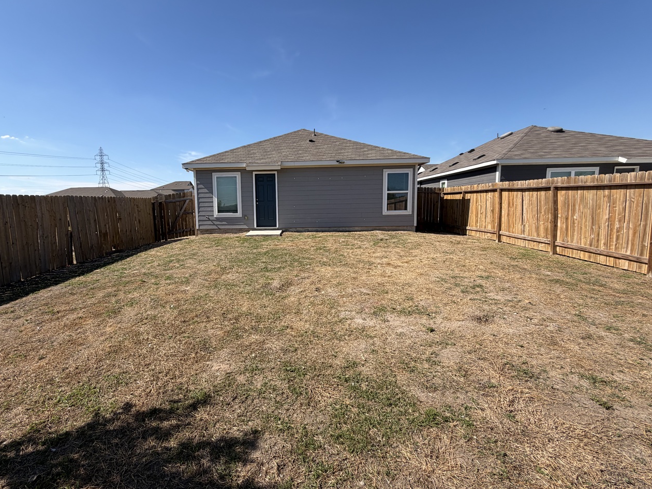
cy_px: 240
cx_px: 291
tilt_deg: -5.8
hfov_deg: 94.1
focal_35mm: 16
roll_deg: +1.7
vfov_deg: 78.1
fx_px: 301
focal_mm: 2.22
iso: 20
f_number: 2.2
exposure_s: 1/820
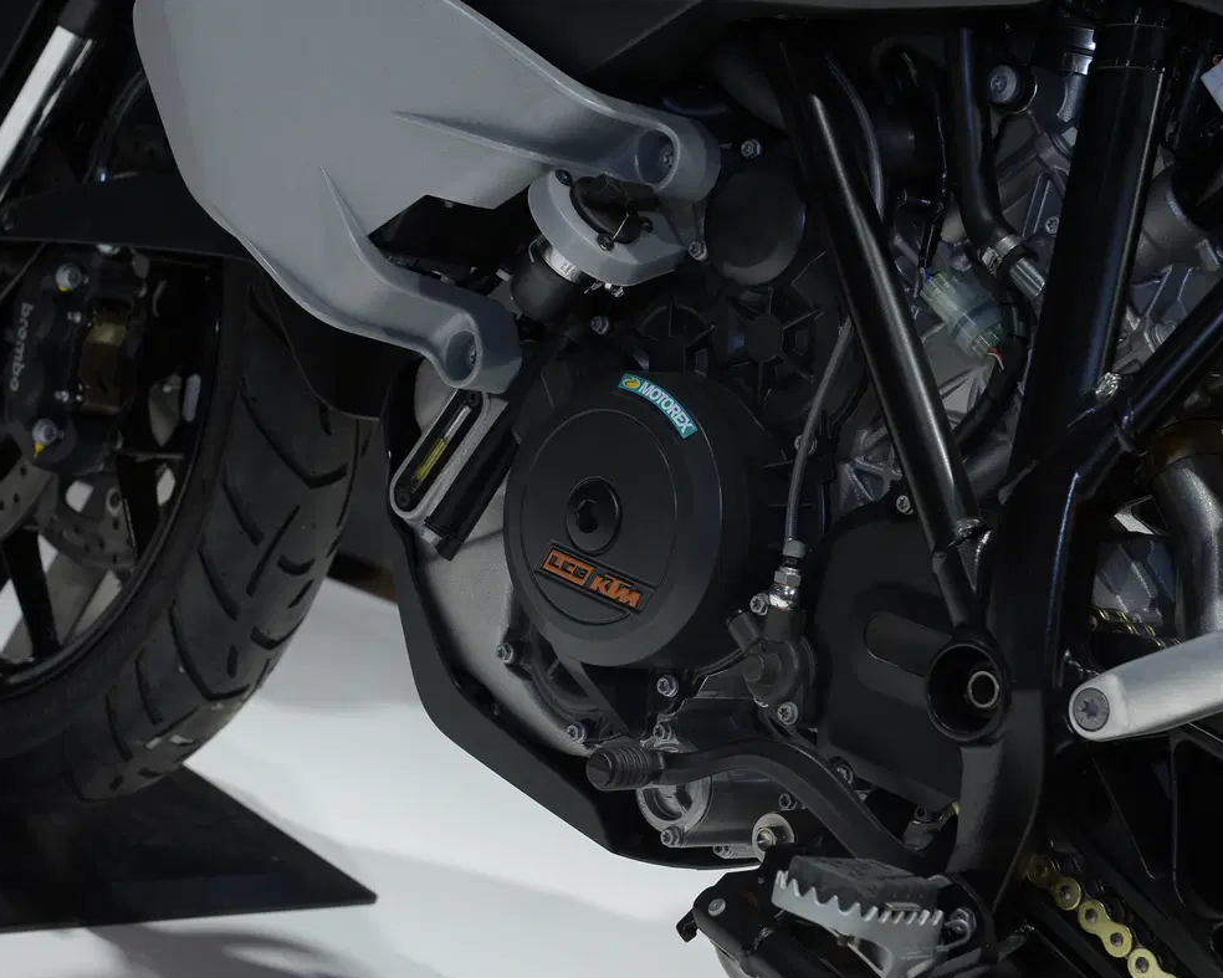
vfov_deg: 19.2
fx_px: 2895
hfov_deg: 23.9
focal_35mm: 80
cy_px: 493
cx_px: 628
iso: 1000
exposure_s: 1/200
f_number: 9
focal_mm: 70
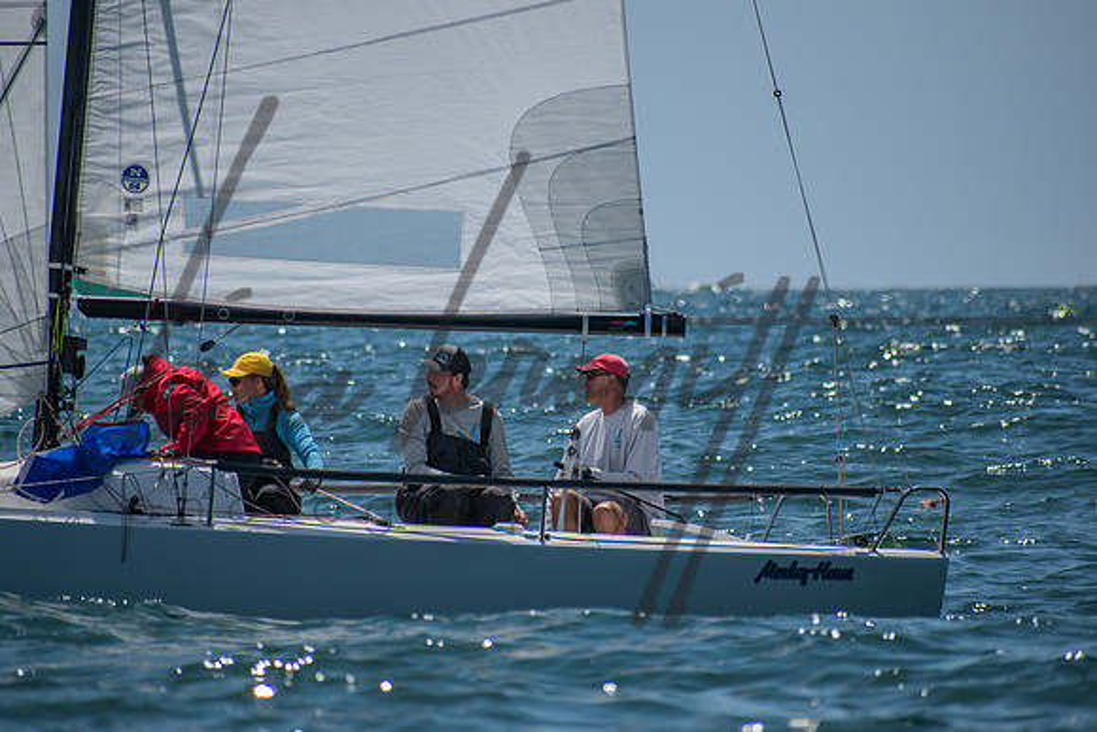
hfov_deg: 4.3
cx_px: 567
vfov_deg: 2.9
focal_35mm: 477
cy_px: 365
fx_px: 14532
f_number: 6.3
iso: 200
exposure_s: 1/1250
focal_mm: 300
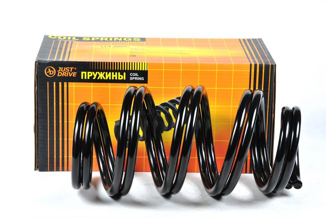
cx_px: 163
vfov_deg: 11.5
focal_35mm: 120
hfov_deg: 17.0
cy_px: 109
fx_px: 1088
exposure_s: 1/200
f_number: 9
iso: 200
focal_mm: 80
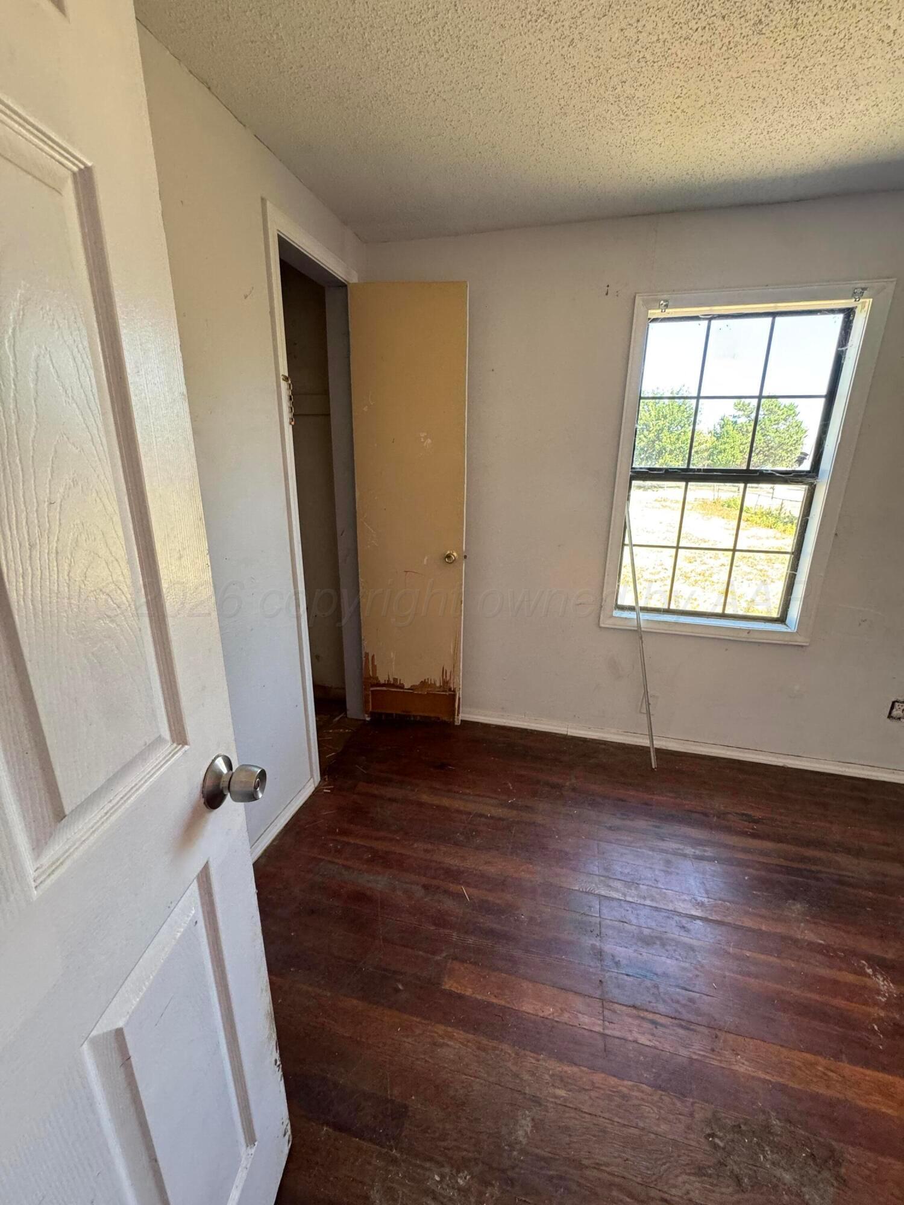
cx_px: 452
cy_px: 602
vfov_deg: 102.1
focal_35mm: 14
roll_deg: -1.3
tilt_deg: -16.2
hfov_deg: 85.7
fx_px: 487
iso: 250
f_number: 2.2
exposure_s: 1/99
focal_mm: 2.22
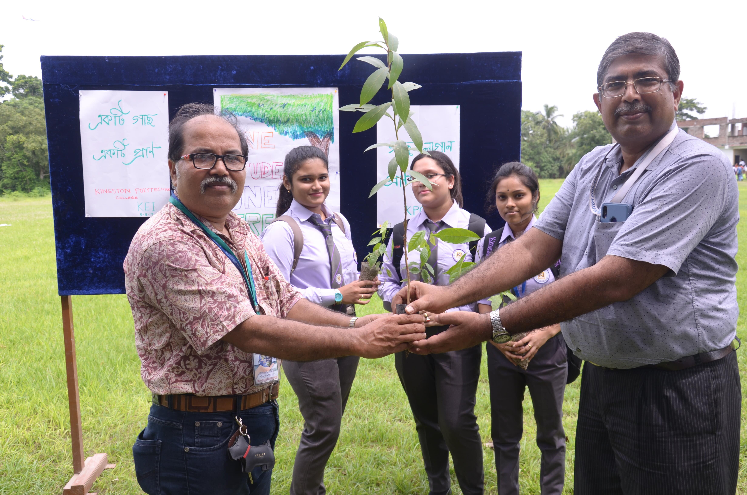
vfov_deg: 35.3
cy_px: 248
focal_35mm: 38
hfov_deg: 51.4
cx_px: 374
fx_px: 777
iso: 100
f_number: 5.6
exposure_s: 1/100
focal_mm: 25
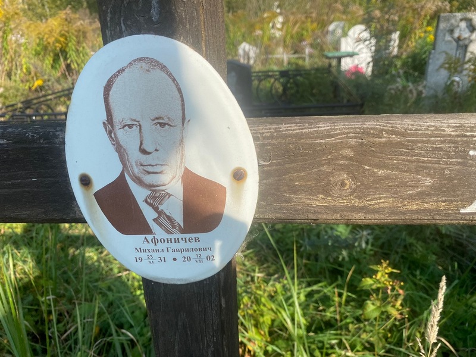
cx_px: 238
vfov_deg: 53.1
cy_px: 178
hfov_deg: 67.3
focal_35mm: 26
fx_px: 358
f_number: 1.8
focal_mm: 4.25
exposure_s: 1/1464
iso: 32
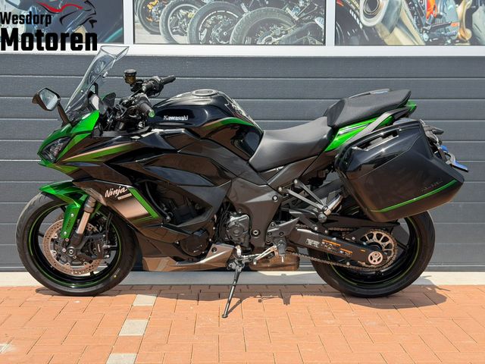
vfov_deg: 30.3
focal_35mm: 48
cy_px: 182
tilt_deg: -4.6
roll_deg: +0.5
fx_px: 673
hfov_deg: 39.7
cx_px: 242
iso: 100
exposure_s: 1/3096
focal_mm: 6.76
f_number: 1.78
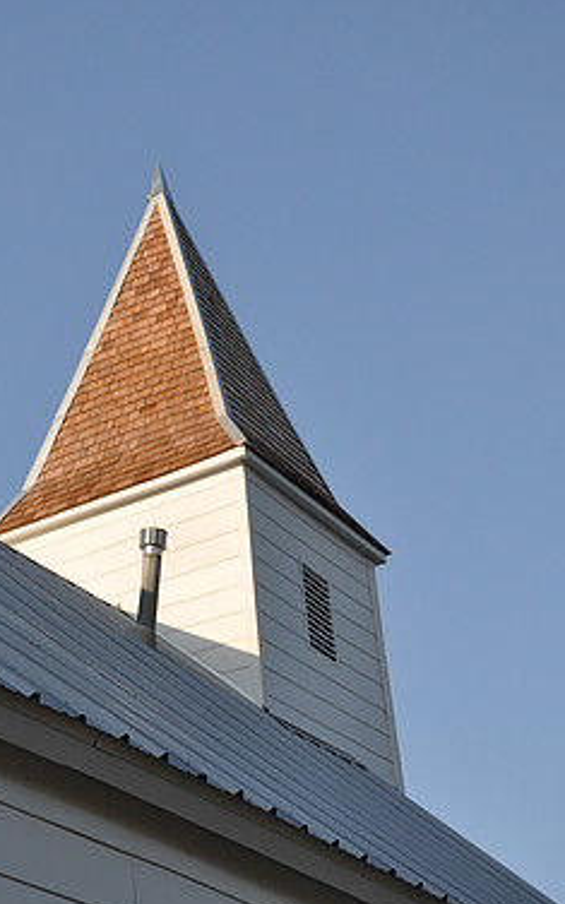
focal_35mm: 80
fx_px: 1971
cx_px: 224
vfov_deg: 25.8
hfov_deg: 16.3
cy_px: 458
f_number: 7.1
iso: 200
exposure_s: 1/200
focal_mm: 34
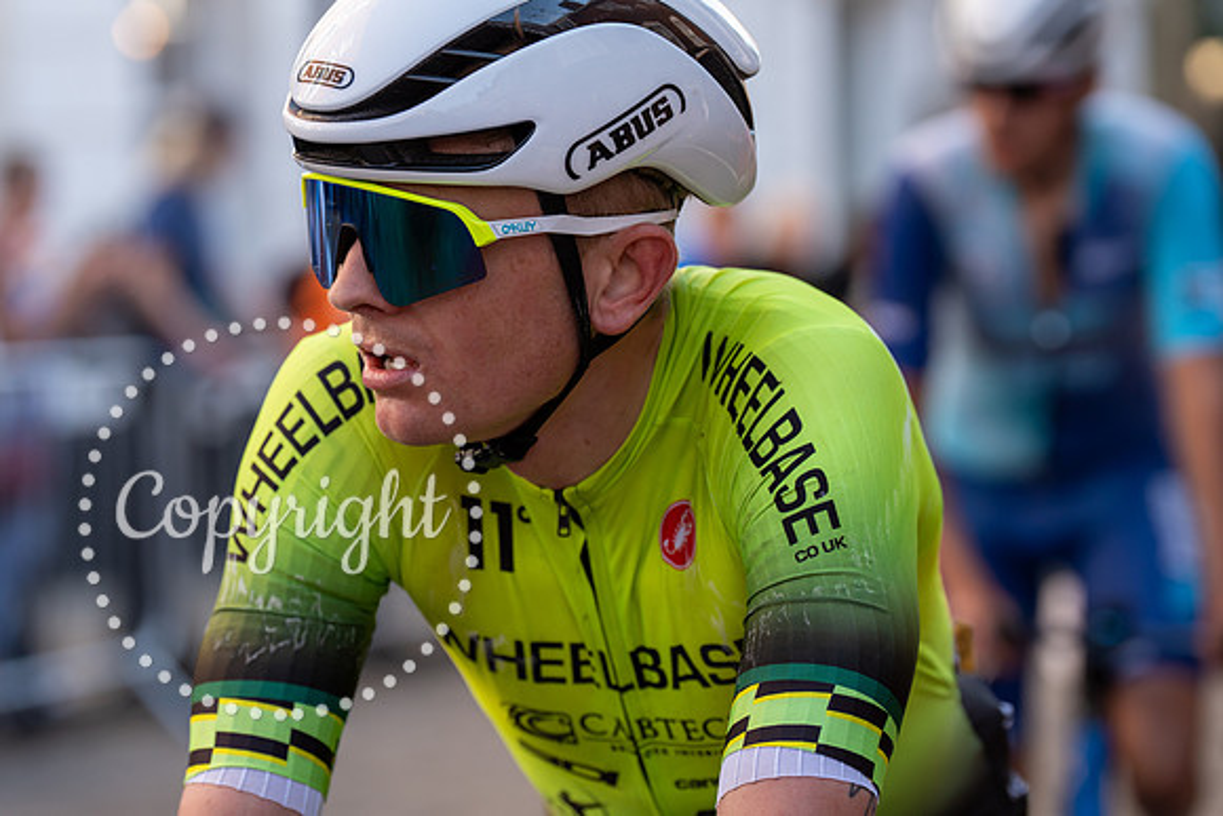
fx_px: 4383
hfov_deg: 15.9
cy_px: 408
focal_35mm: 129
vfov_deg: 10.6
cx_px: 612
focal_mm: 129
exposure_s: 1/1000
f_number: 4
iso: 640
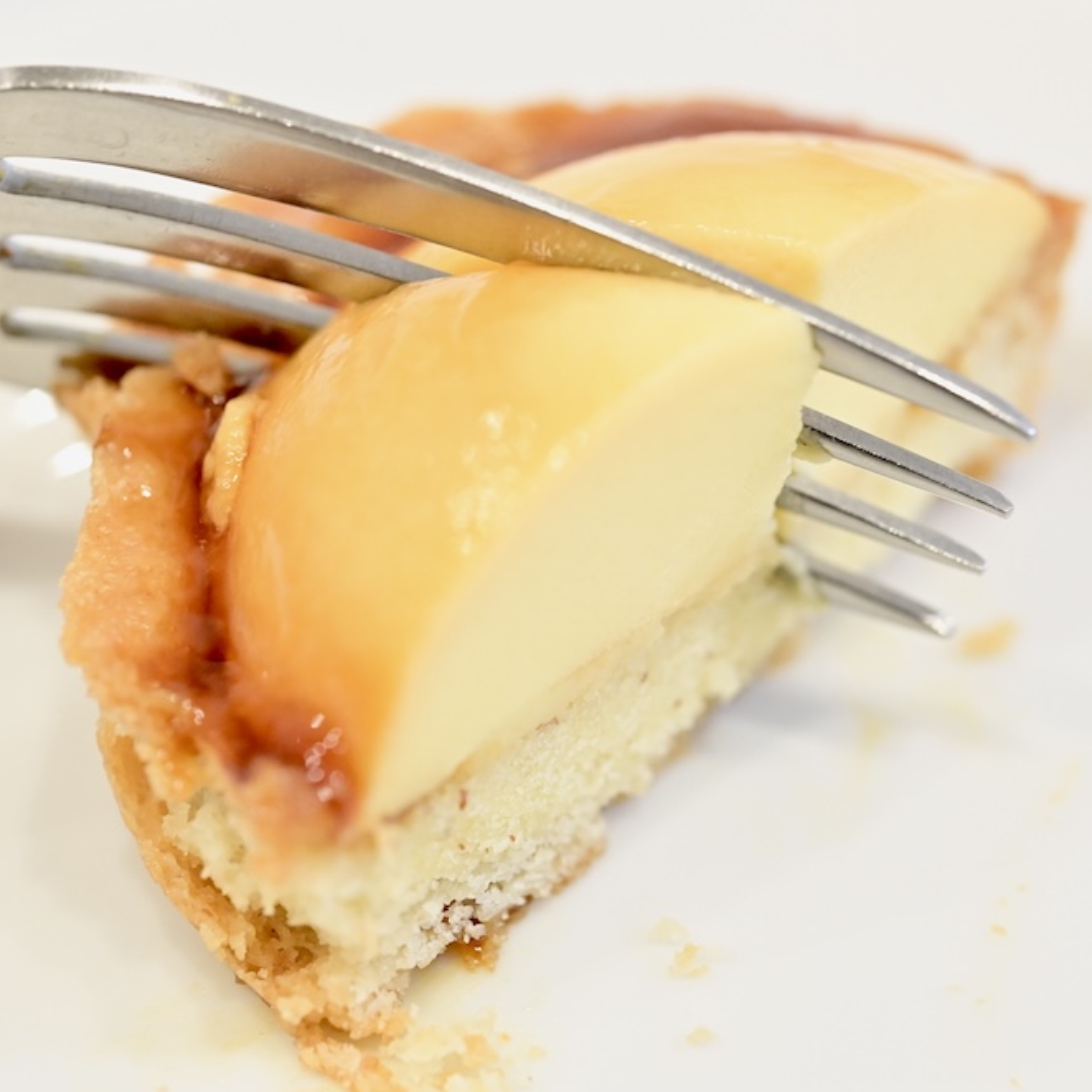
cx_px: 513
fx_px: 2748
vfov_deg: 22.5
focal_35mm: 77
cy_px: 548
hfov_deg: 22.5
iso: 6400
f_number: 5
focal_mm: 60
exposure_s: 1/160
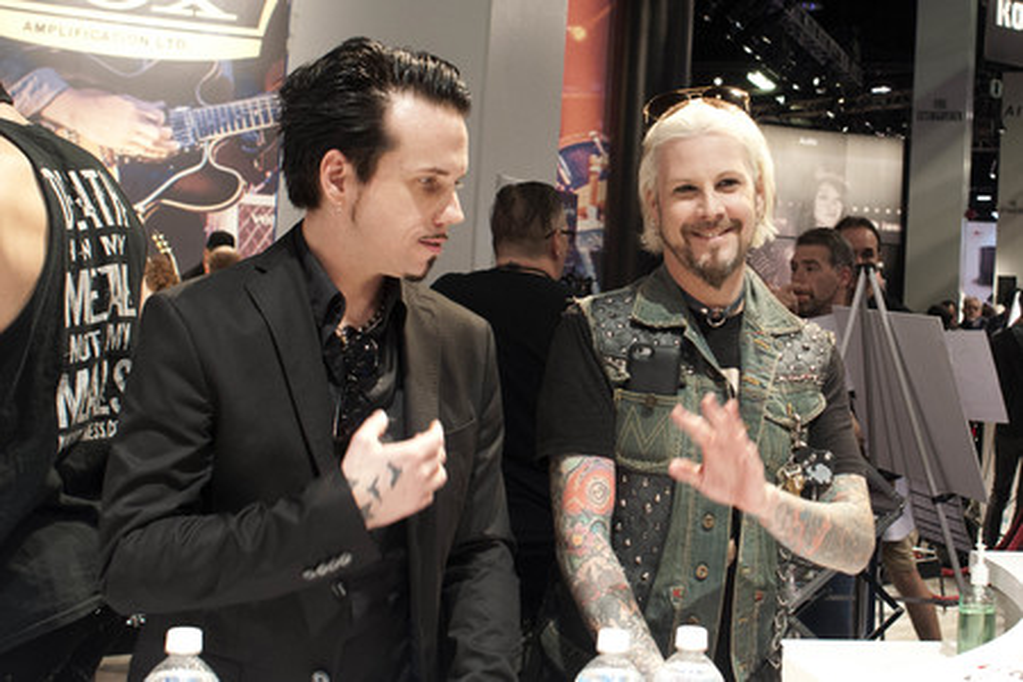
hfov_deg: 53.1
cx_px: 512
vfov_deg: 36.9
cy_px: 341
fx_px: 1023
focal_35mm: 36
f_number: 5.6
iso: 1250
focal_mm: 24
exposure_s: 1/125
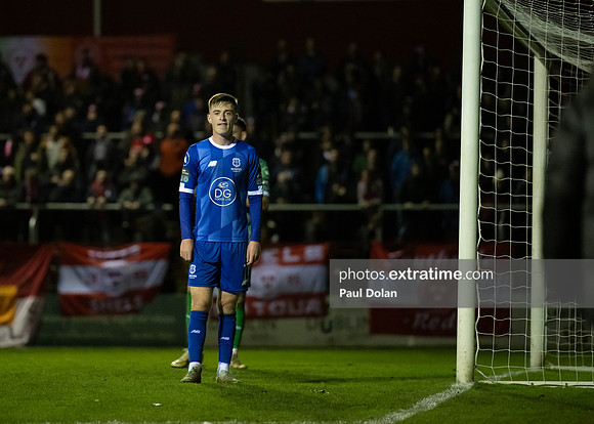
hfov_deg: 8.0
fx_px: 4248
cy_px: 189
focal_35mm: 252
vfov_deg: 5.7
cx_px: 220
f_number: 3.2
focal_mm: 200
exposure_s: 1/1250
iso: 8000
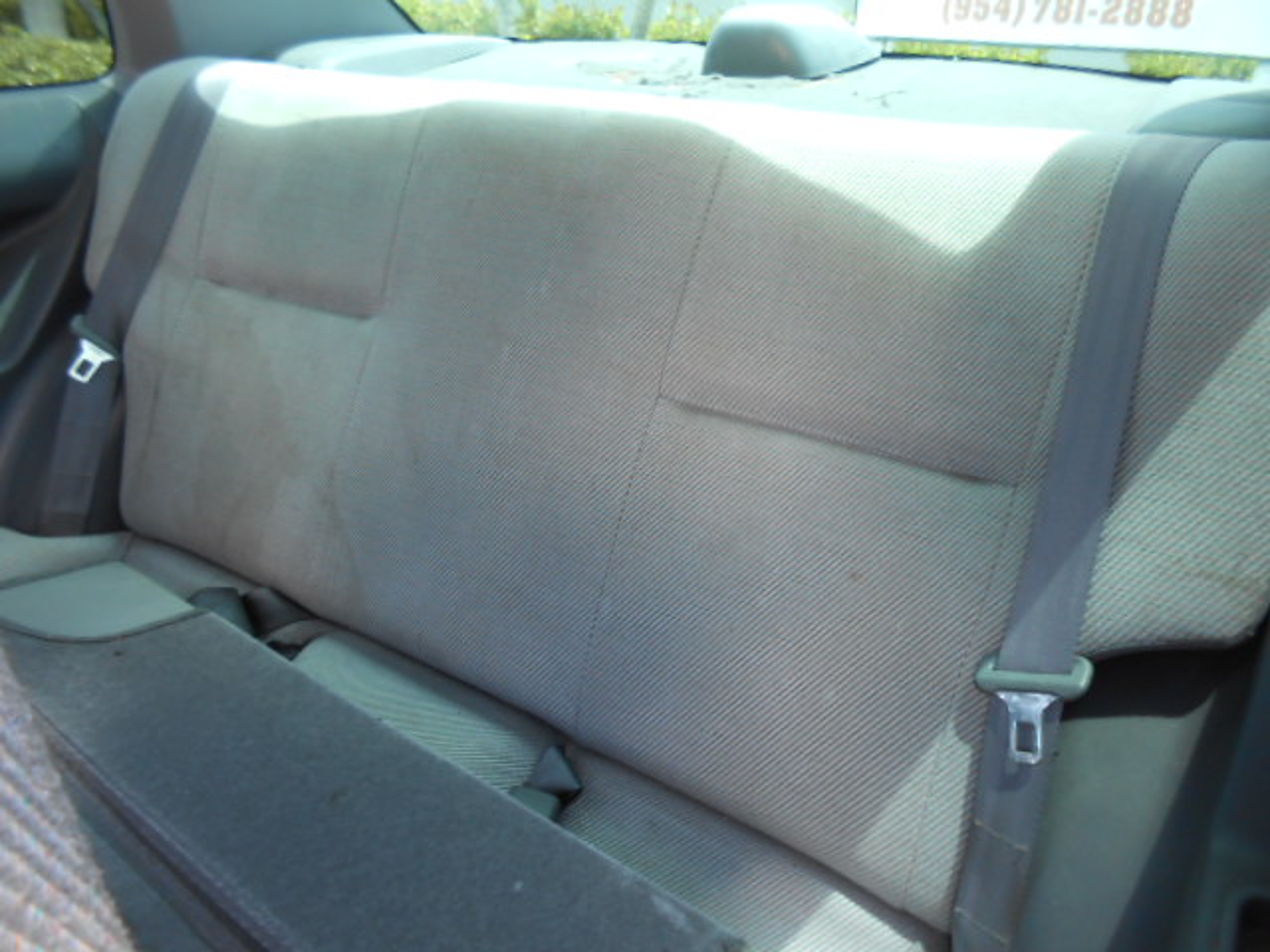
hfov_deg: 67.3
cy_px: 476
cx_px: 635
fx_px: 954
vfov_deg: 53.1
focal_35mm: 26
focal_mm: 4.6
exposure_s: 1/30
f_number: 3.5
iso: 125
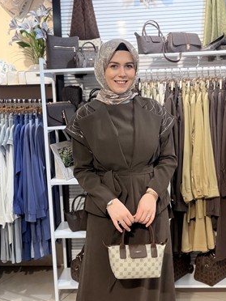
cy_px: 136
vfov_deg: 43.8
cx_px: 126
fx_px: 374
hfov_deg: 33.6
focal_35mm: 43
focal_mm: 2.71
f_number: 1.9
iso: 64
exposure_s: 1/100
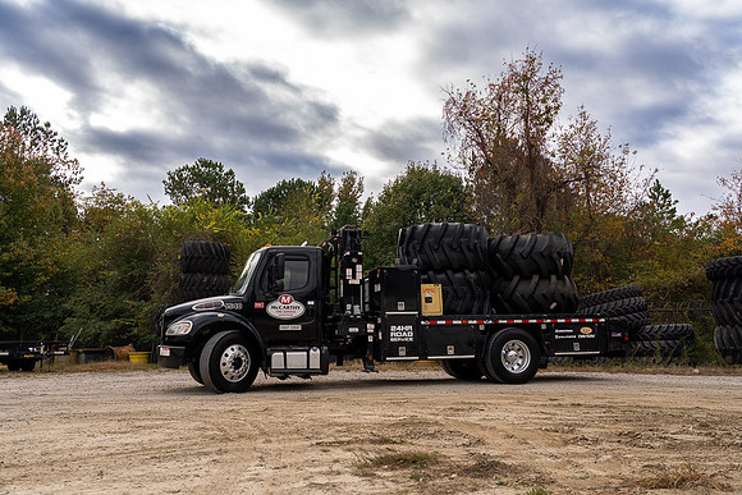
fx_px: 598
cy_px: 248
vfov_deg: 45.0
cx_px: 371
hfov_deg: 63.6
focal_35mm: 29
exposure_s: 1/125
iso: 100
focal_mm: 29
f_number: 5.6
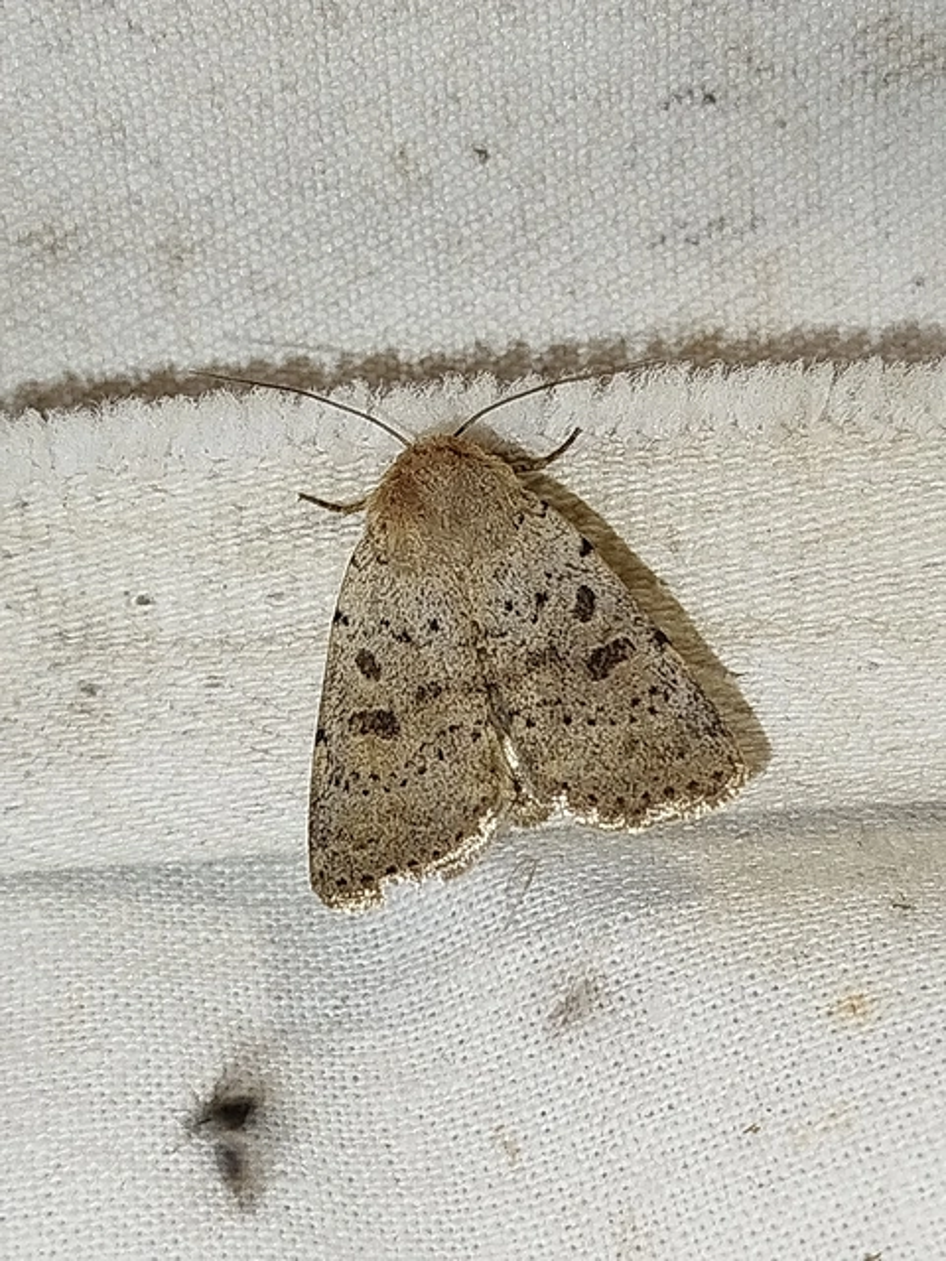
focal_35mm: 96
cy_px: 630
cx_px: 473
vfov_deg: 20.4
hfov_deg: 15.4
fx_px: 3498
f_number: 1.7
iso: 80
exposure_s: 1/50
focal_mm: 5.31
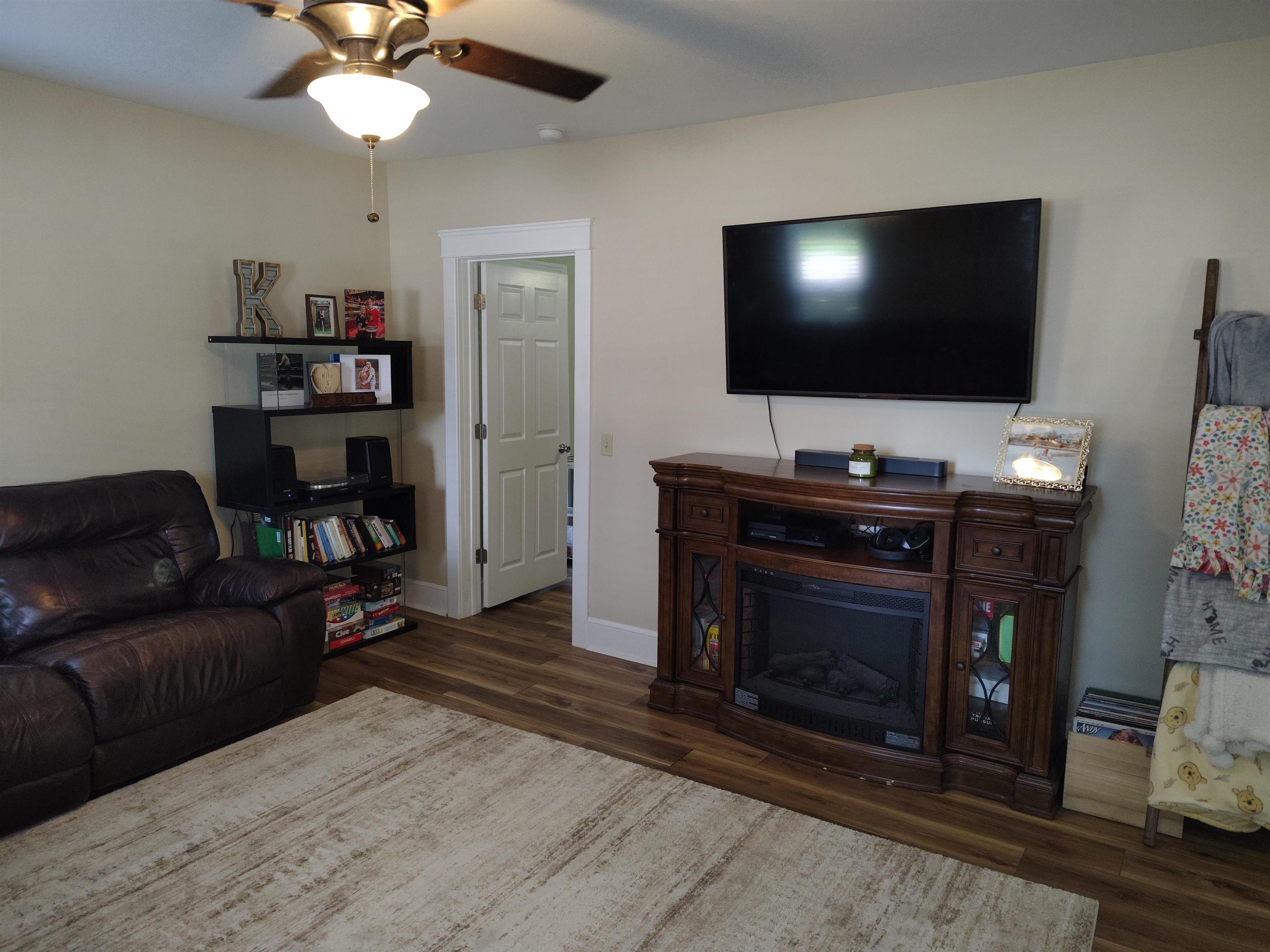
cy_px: 476
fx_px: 881
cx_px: 635
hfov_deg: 71.6
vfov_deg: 56.8
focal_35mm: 24
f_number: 1.8
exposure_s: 1/120
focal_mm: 5.56
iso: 1082
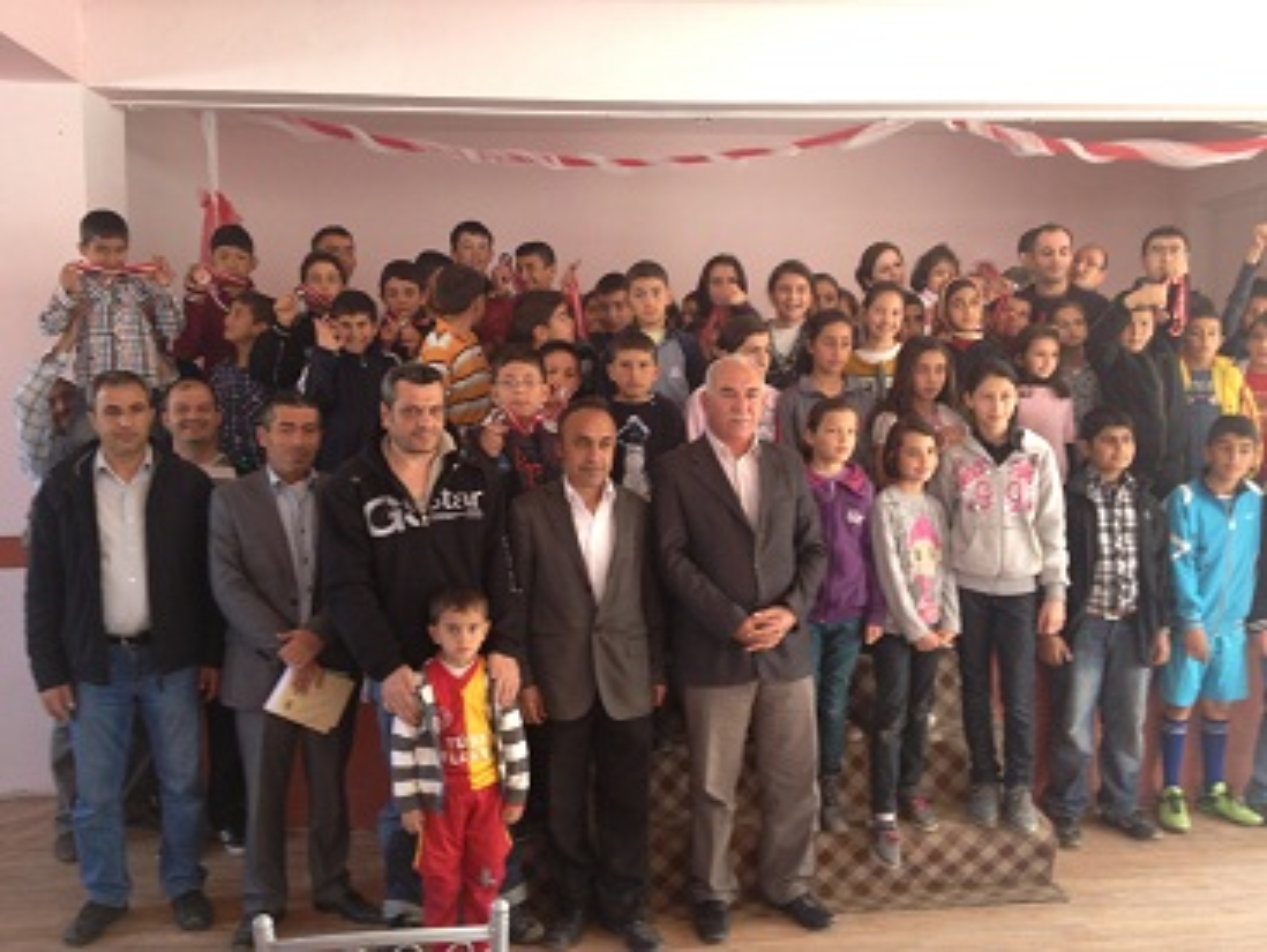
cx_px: 634
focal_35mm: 35
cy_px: 476
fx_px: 1282
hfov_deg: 52.6
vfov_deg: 40.7
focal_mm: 4.28
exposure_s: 1/20
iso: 64
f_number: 2.4
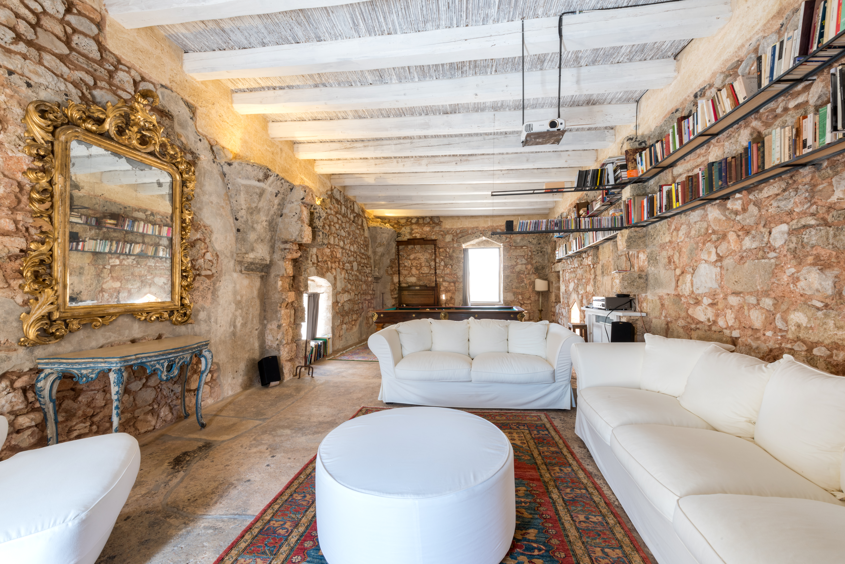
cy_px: 282
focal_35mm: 14
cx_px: 422
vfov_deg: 81.2
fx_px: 329
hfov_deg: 104.2
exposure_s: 5
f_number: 22
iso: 100
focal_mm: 14
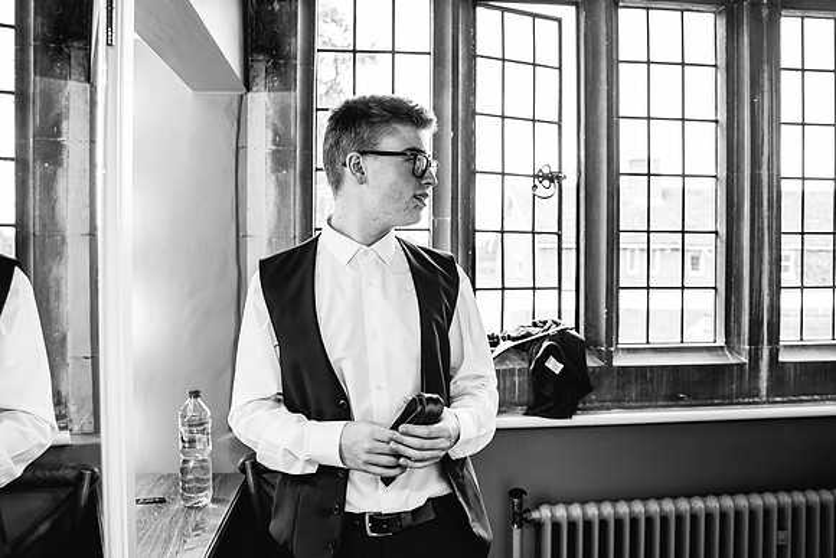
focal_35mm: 28
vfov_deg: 46.3
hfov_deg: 65.3
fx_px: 652
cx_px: 418
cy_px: 279
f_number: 4
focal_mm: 28
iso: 800
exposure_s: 1/160
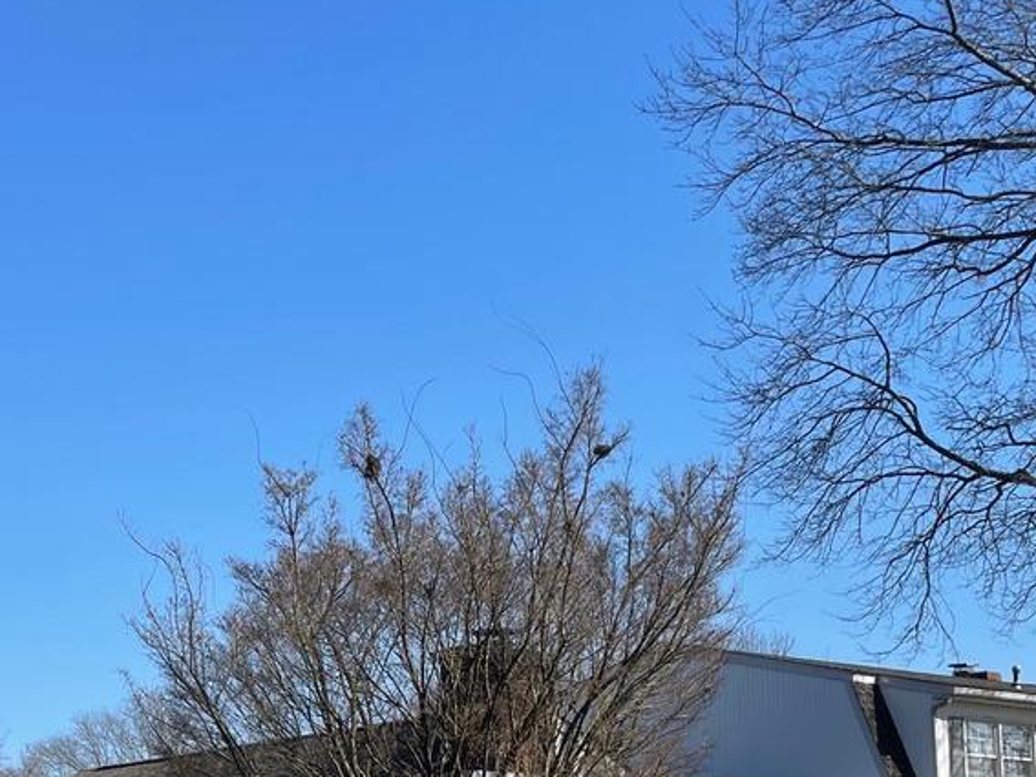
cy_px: 731
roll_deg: +1.0
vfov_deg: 21.6
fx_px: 1975
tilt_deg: +6.1
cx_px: 365
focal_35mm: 66
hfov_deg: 29.2
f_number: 1.6
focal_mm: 4.2
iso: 32
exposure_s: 1/2959
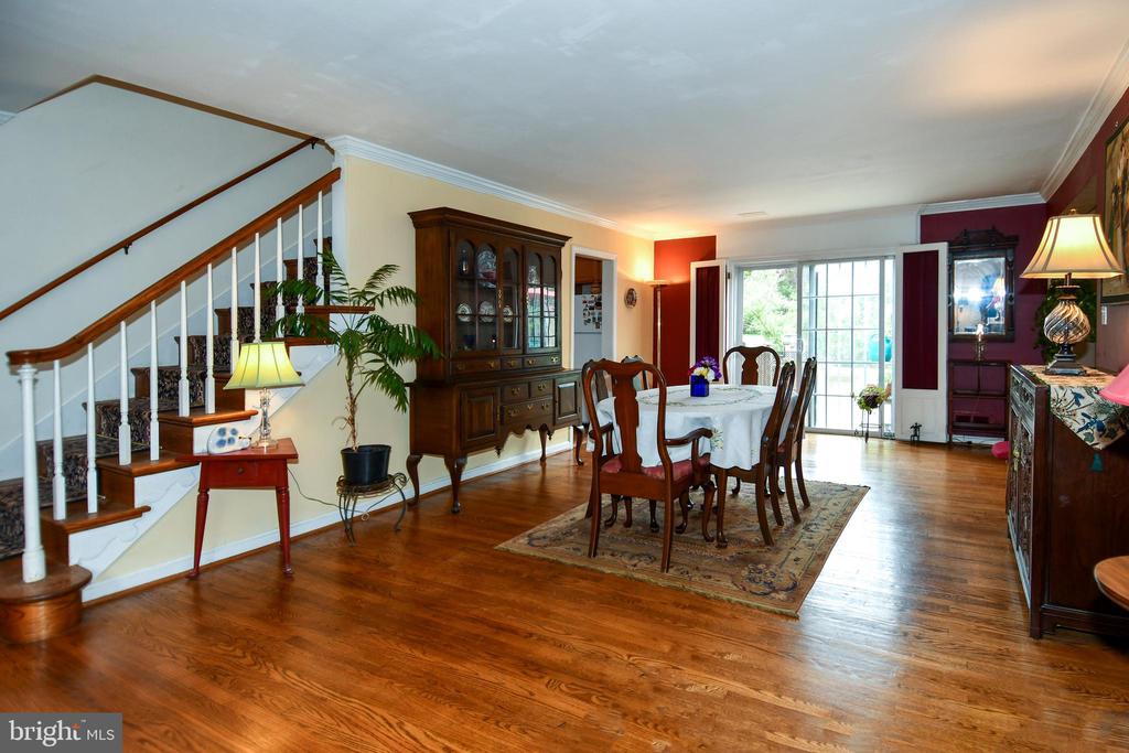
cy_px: 376
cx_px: 564
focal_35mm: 18
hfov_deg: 90.0
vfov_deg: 67.4
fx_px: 565
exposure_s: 1/60
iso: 320
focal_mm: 12
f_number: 4
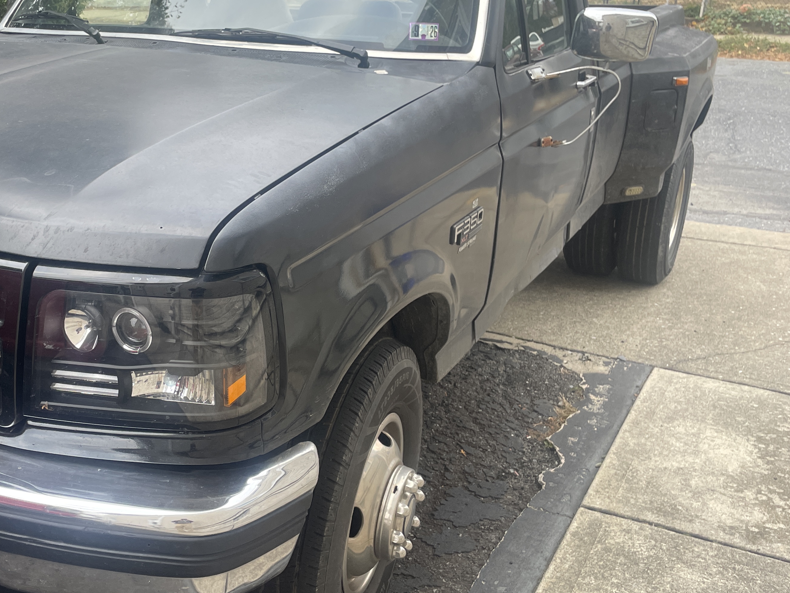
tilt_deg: -20.2
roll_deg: +1.3
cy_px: 290
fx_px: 913
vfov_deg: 36.0
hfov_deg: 45.4
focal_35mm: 40
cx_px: 213
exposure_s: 1/121
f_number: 1.6
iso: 80
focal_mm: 4.2
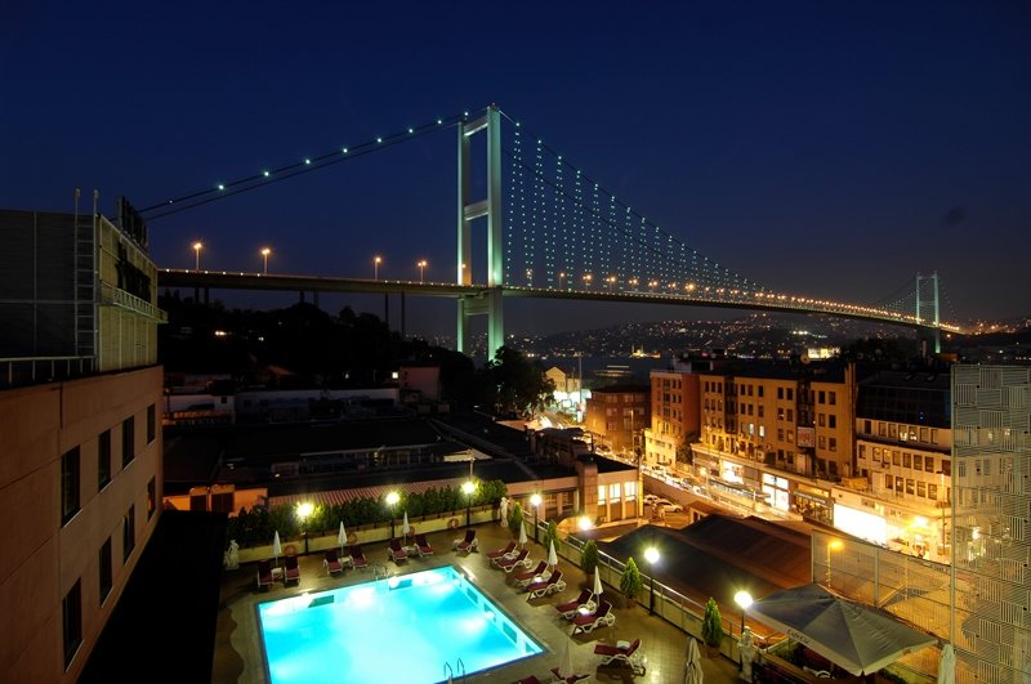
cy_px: 342
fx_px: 515
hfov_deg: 90.1
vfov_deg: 67.2
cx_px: 516
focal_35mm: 18
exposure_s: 6
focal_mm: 12
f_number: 5.6
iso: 100
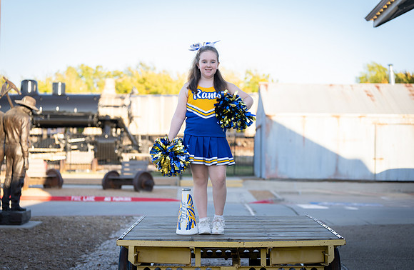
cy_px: 135
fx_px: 817
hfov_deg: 28.4
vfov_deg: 18.7
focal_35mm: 72
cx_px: 207
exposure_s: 1/400
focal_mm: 70
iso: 125
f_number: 2.8
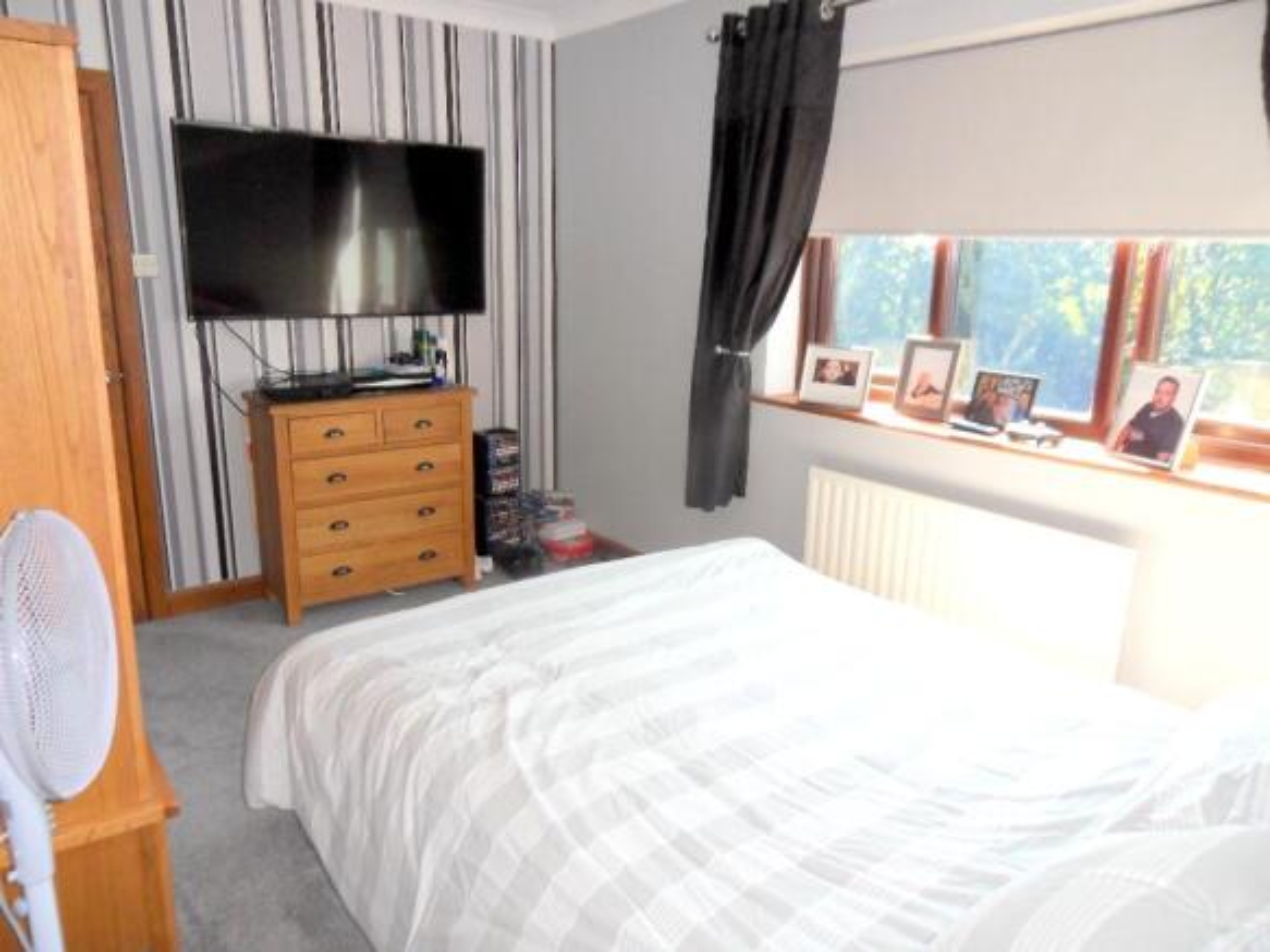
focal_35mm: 24
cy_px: 476
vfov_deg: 56.8
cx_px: 635
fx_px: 880
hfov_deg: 71.6
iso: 100
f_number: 3.3
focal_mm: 4.2
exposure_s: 1/45
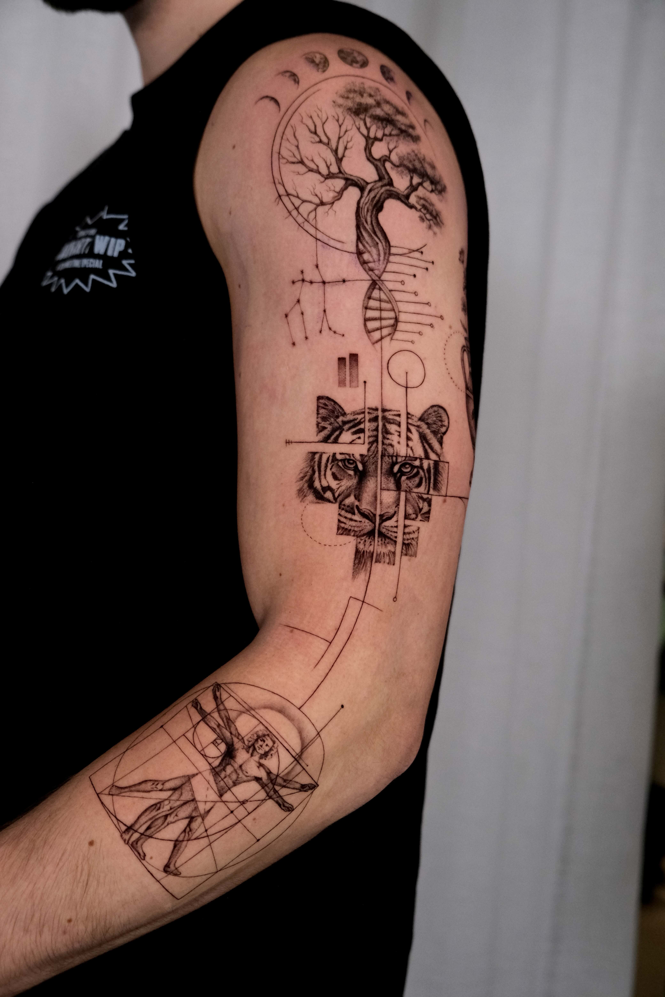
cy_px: 498
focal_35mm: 35
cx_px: 332
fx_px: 970
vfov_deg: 54.4
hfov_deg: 37.9
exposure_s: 1/100
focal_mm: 23.3
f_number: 3.2
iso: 2000
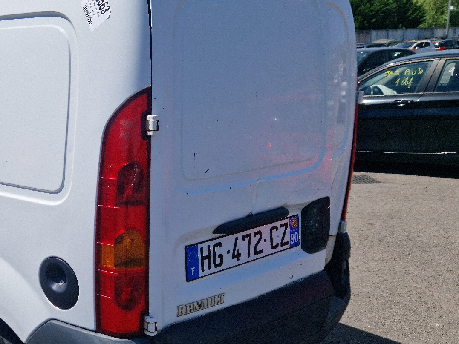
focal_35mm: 41
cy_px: 198
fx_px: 544
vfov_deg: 35.1
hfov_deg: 42.7
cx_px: 63
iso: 50
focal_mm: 5.4
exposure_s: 1/3333
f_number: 1.8
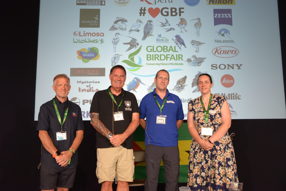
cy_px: 96
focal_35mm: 32
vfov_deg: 41.1
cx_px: 143
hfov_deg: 58.7
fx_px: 254
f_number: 5
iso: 1600
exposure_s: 1/250
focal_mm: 32
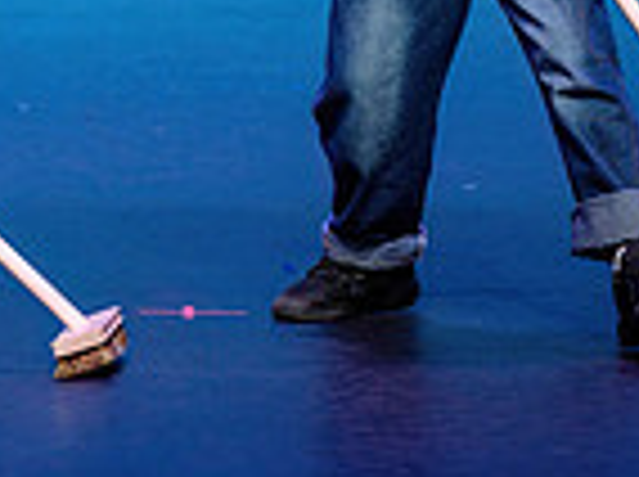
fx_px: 15314
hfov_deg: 2.4
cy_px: -368
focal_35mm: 831
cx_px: -76
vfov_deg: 1.8
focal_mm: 200
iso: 1250
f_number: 2.8
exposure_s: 1/400
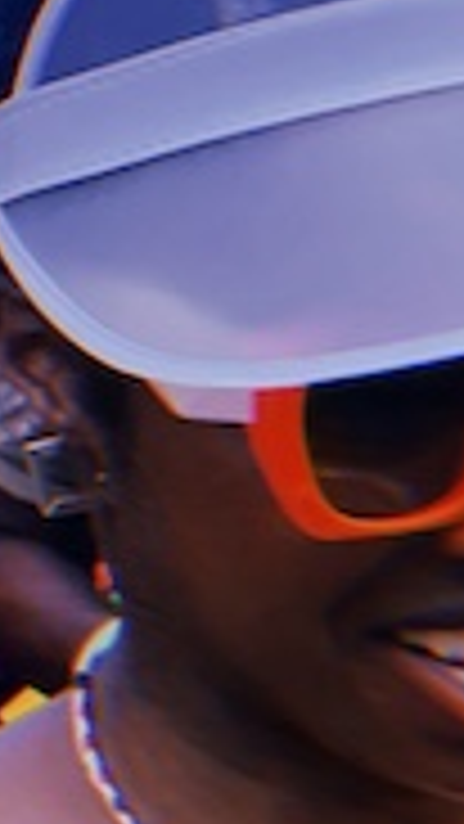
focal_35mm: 124
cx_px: -779
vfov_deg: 17.2
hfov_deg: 8.6
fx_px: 2711
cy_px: 180
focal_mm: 4.2
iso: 32
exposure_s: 1/882
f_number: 1.6
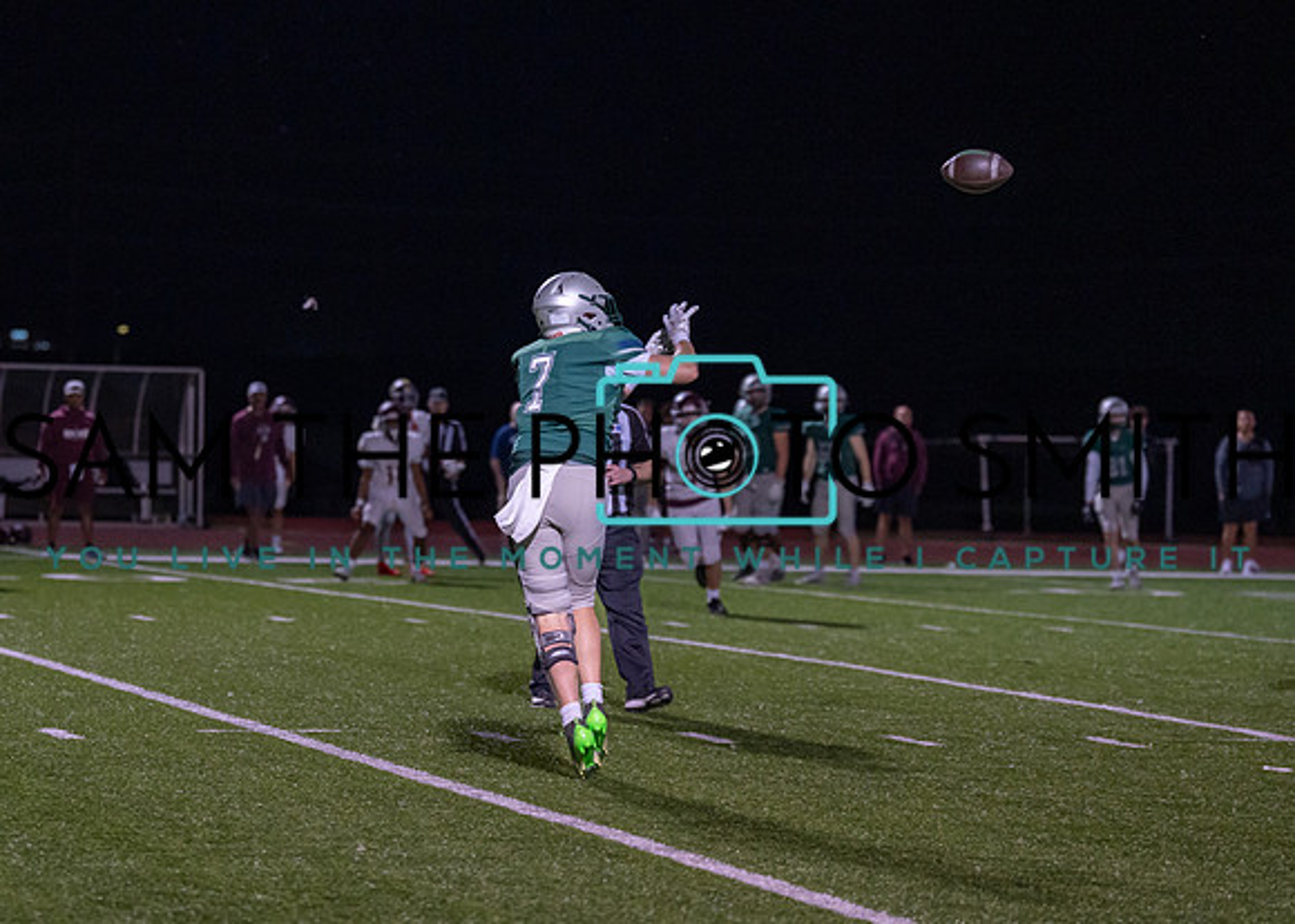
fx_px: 5178
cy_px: 544
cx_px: 566
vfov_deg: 10.2
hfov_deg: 14.3
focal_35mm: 141
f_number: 2.8
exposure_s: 1/1000
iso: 2500
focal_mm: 111
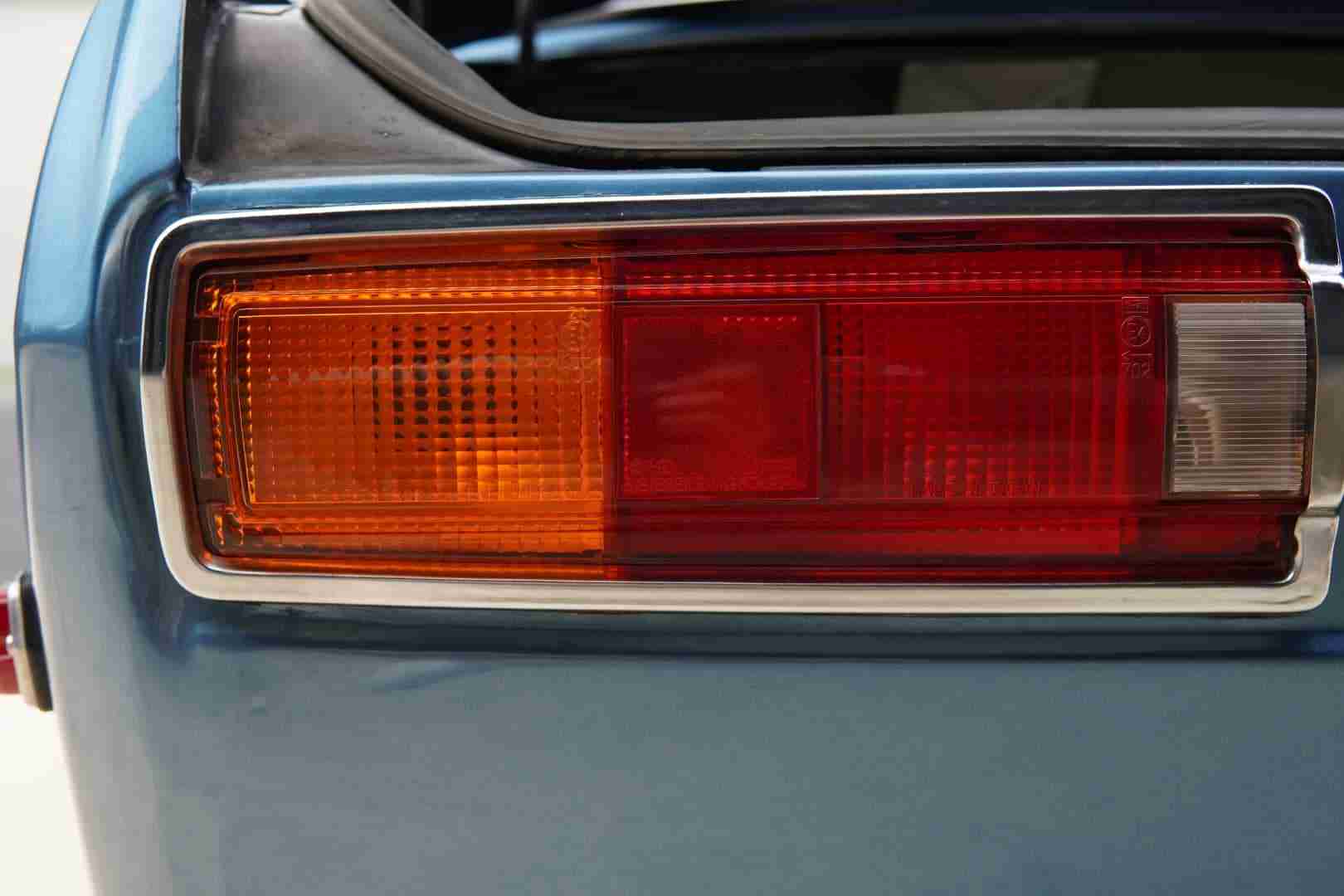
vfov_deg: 29.9
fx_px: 1680
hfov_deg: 43.6
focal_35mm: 45
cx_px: 672
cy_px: 448
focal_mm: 30
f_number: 4
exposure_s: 1/160
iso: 320
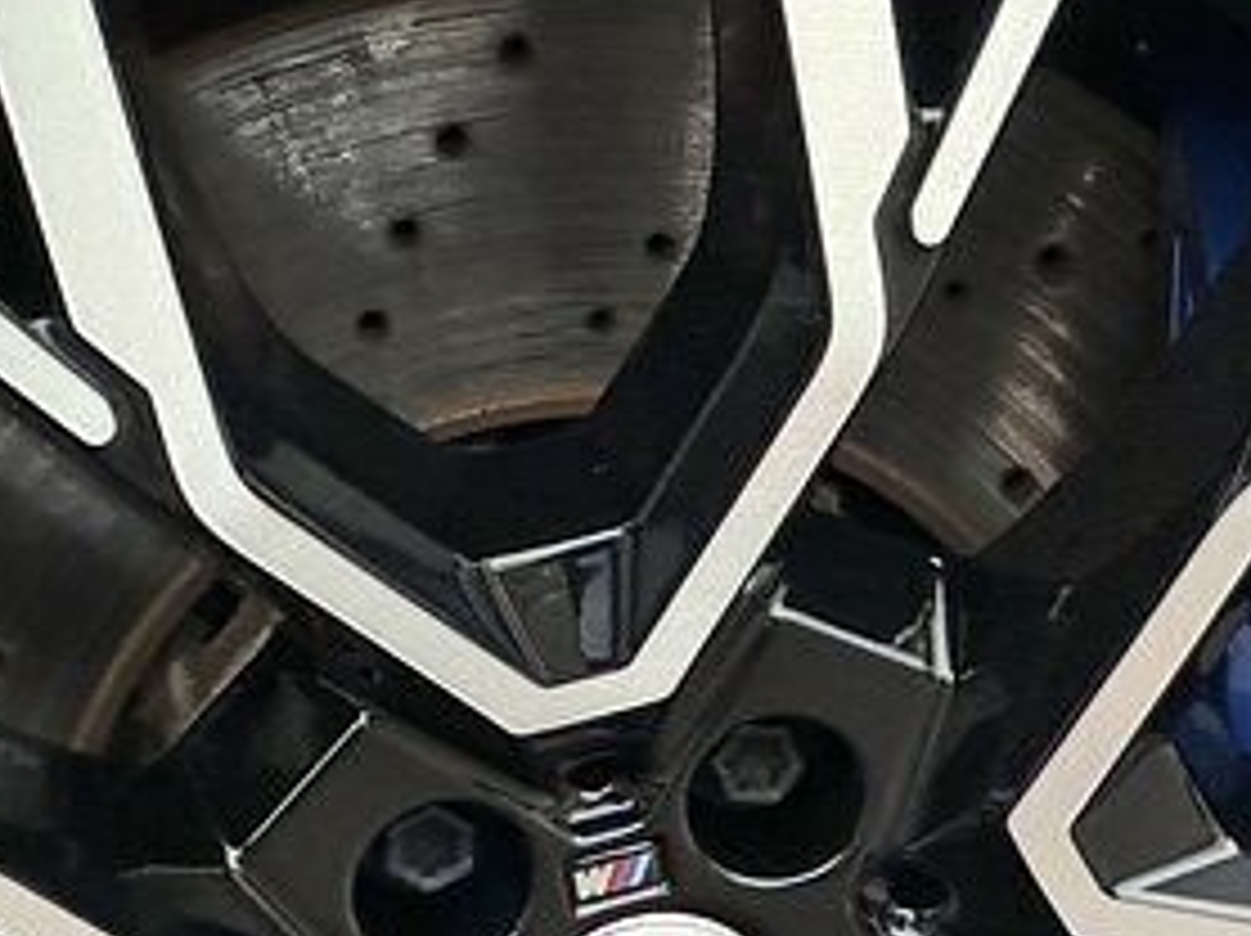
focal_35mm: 152
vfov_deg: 9.7
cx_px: 1202
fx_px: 5488
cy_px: 792
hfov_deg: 12.9
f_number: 2.8
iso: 1250
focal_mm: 9
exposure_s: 1/32
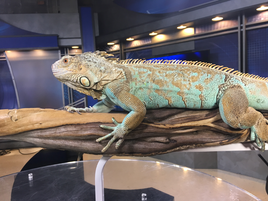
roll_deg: +3.5
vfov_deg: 48.2
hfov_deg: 61.7
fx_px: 225
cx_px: 134
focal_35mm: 29
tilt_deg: -5.1
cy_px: 100
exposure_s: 1/30
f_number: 2.2
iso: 80
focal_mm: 4.15
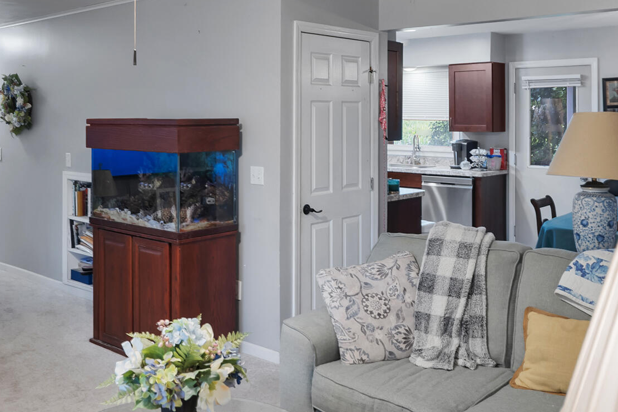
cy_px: 136
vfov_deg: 36.5
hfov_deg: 53.0
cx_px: 278
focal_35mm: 36
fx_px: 618
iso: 250
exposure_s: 1/13
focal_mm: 16
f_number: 4
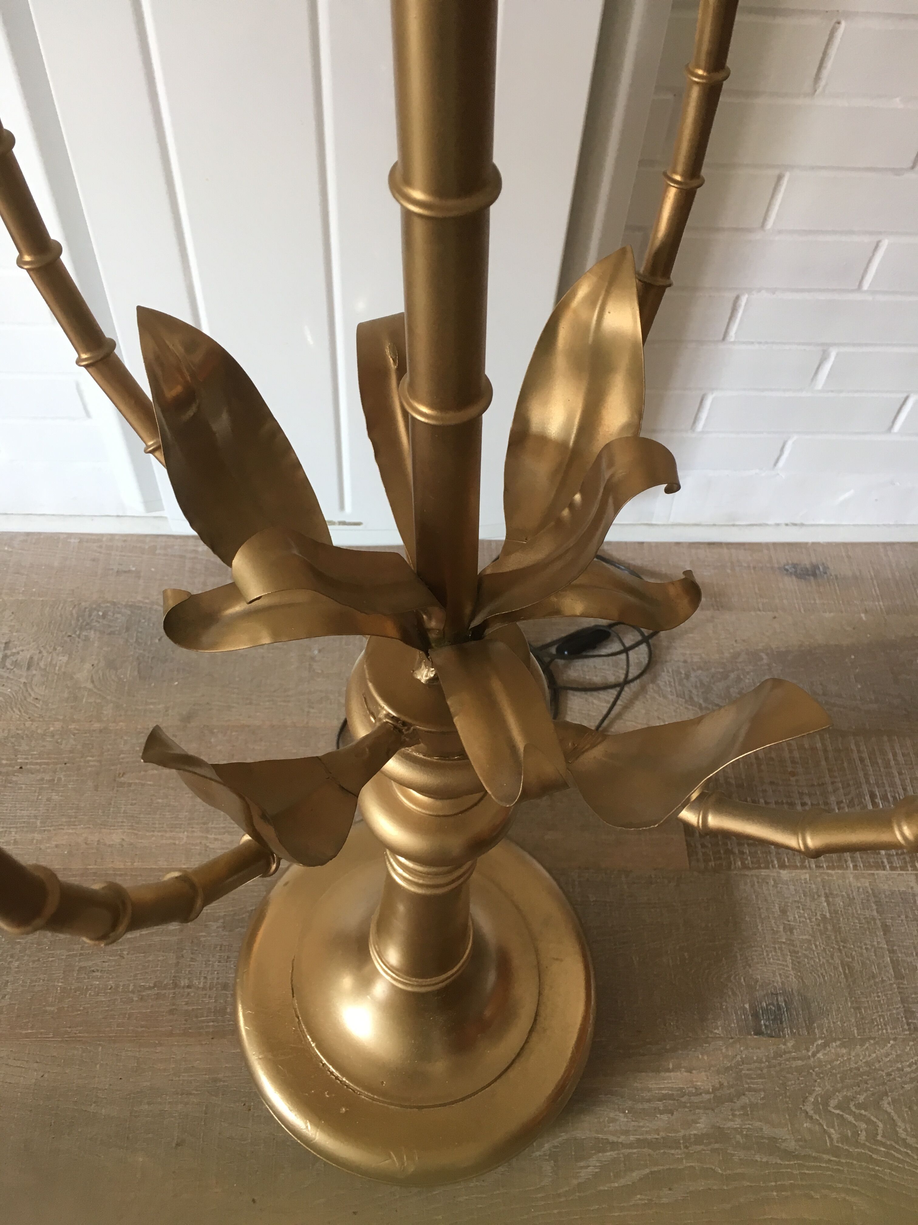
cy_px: 612
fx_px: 1025
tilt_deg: -55.5
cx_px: 459
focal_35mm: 29
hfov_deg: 48.2
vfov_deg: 61.7
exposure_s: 1/33
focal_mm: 4.15
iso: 80
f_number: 2.2
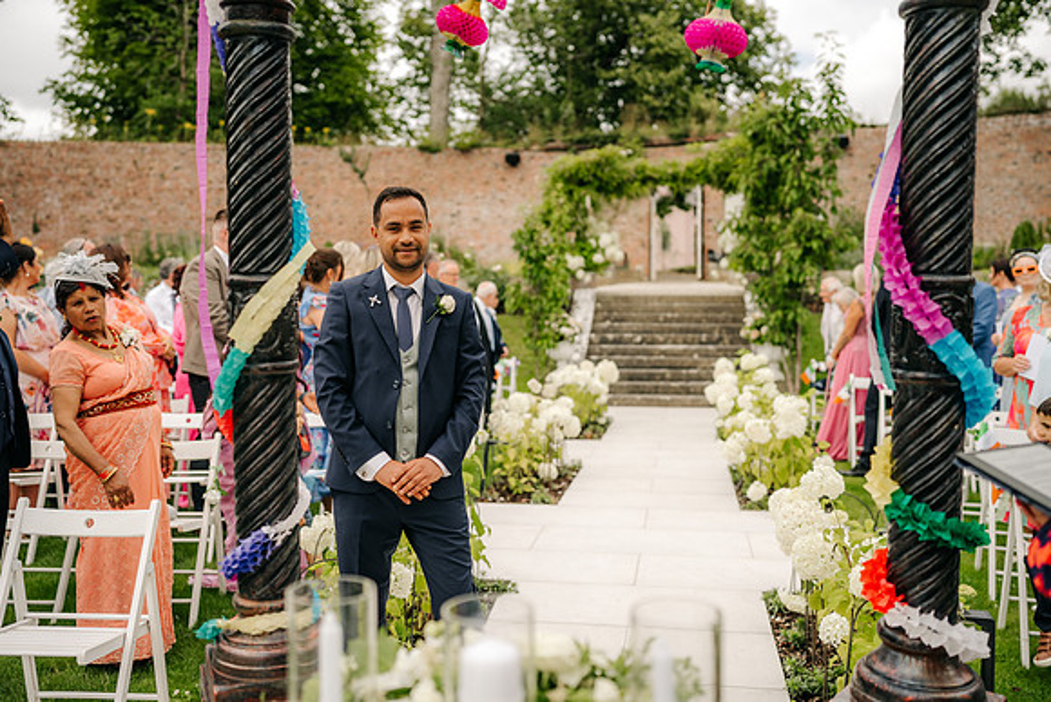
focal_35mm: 35
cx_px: 526
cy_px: 351
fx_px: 1022
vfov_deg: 37.9
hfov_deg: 54.4
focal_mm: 35
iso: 100
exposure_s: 1/2000
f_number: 2
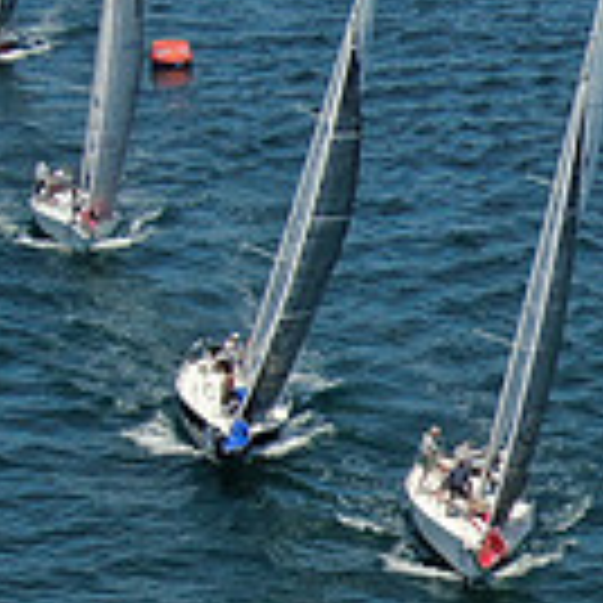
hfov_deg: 9.0
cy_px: 659
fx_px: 3626
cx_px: 1143
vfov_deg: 9.4
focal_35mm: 184
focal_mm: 8.6
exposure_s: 1/1000
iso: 100
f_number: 3.8
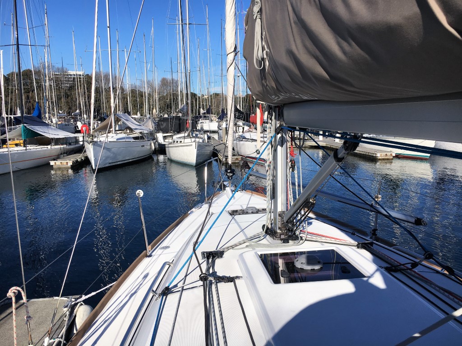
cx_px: 231
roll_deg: +0.1
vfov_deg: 48.2
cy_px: 173
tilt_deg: -7.0
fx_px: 387
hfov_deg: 61.7
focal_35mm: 29
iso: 25
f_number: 2.2
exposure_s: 1/2653
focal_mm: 4.15
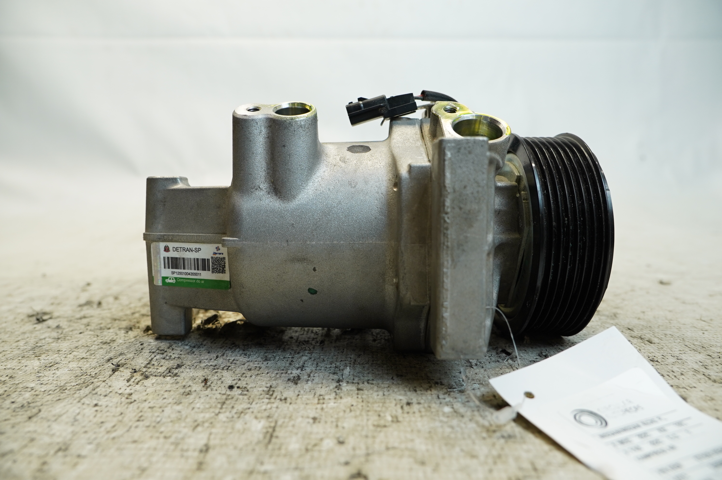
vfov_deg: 53.0
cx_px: 361
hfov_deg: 73.8
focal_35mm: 24
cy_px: 240
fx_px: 481
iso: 500
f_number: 4
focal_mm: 16
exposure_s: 1/160
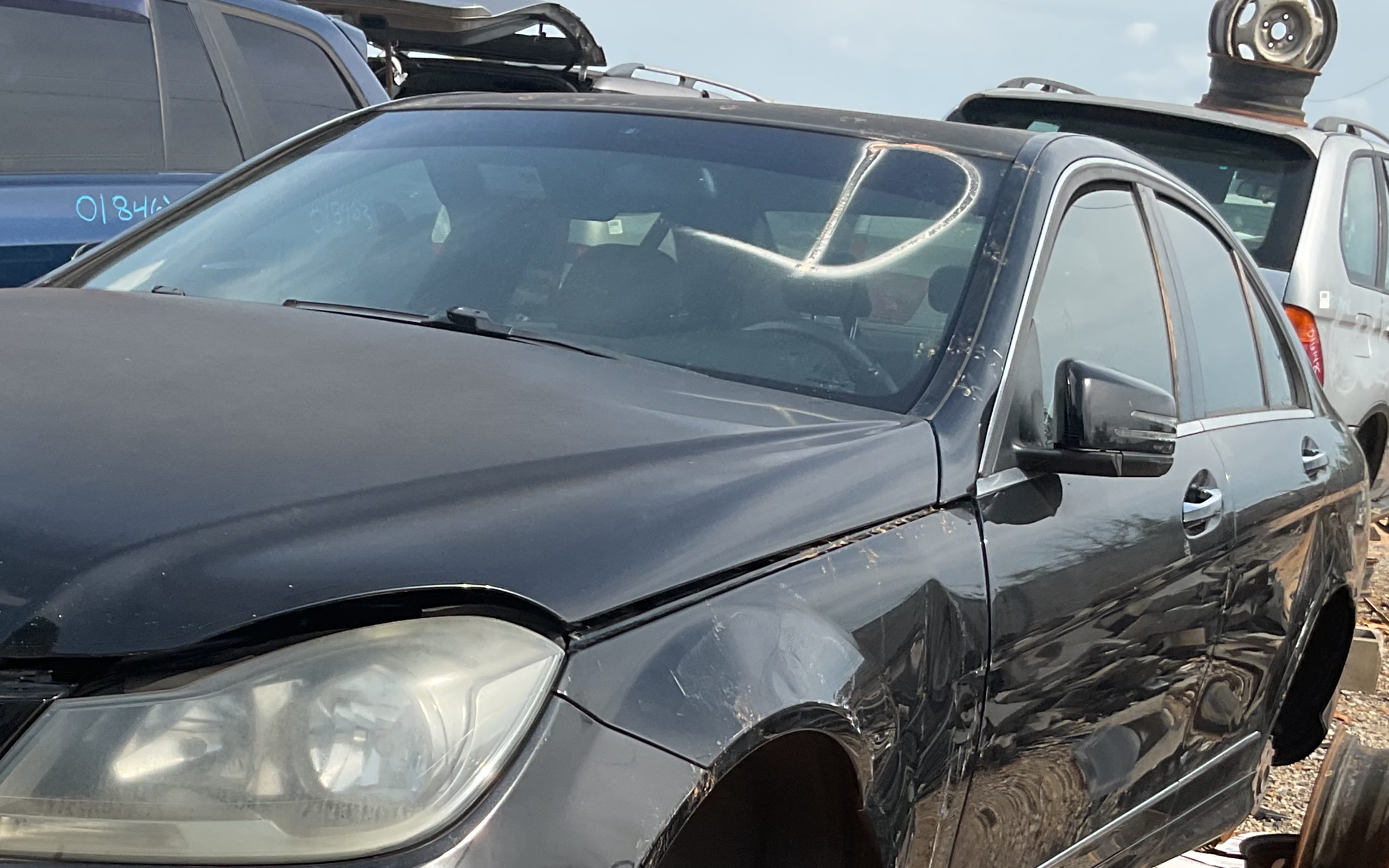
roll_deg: -7.9
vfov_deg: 22.6
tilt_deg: -15.4
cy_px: 766
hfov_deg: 36.2
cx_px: 616
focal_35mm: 56
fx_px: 2120
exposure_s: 1/1076
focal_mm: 3
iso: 16
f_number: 1.8
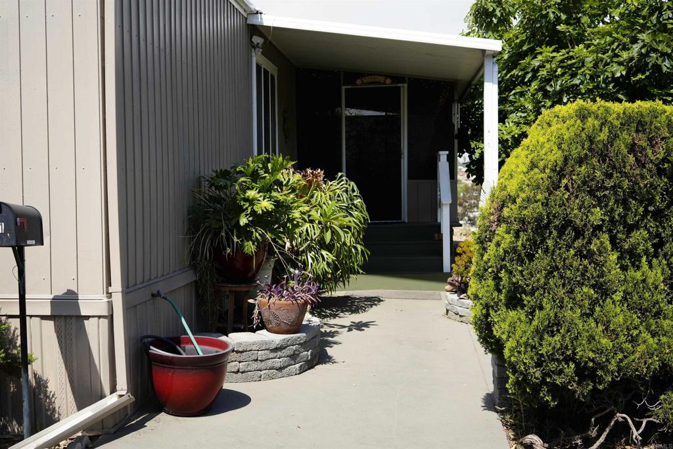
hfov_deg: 42.7
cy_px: 224
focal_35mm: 46
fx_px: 860
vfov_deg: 29.3
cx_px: 336
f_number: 5.6
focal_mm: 46
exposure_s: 1/400
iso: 100
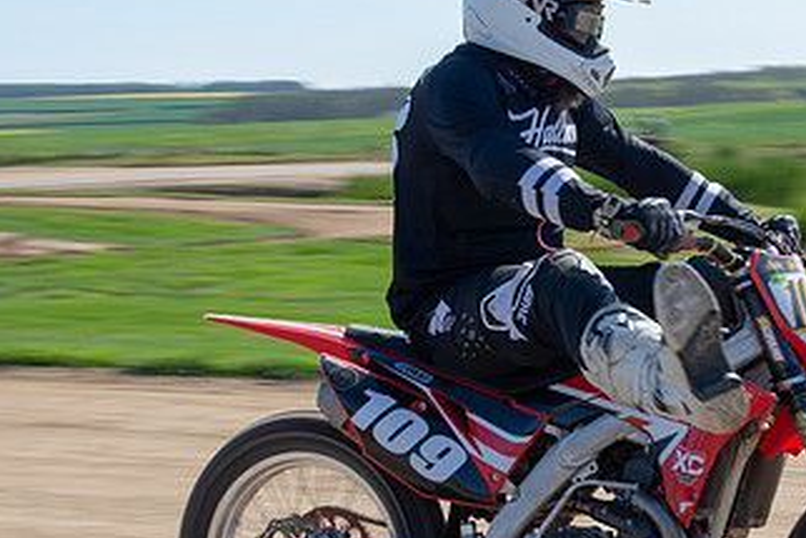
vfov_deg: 12.6
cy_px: 272
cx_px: 585
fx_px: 2441
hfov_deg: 18.6
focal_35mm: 109
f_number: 8
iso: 125
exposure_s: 1/160
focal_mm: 34
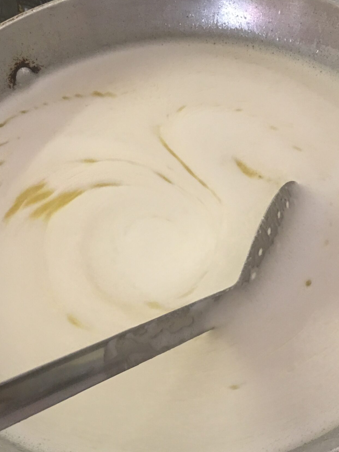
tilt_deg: -56.6
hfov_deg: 32.2
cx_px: 175
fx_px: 588
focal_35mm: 45
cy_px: 273
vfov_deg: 41.9
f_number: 2.2
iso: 100
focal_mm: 4.15
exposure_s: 1/8
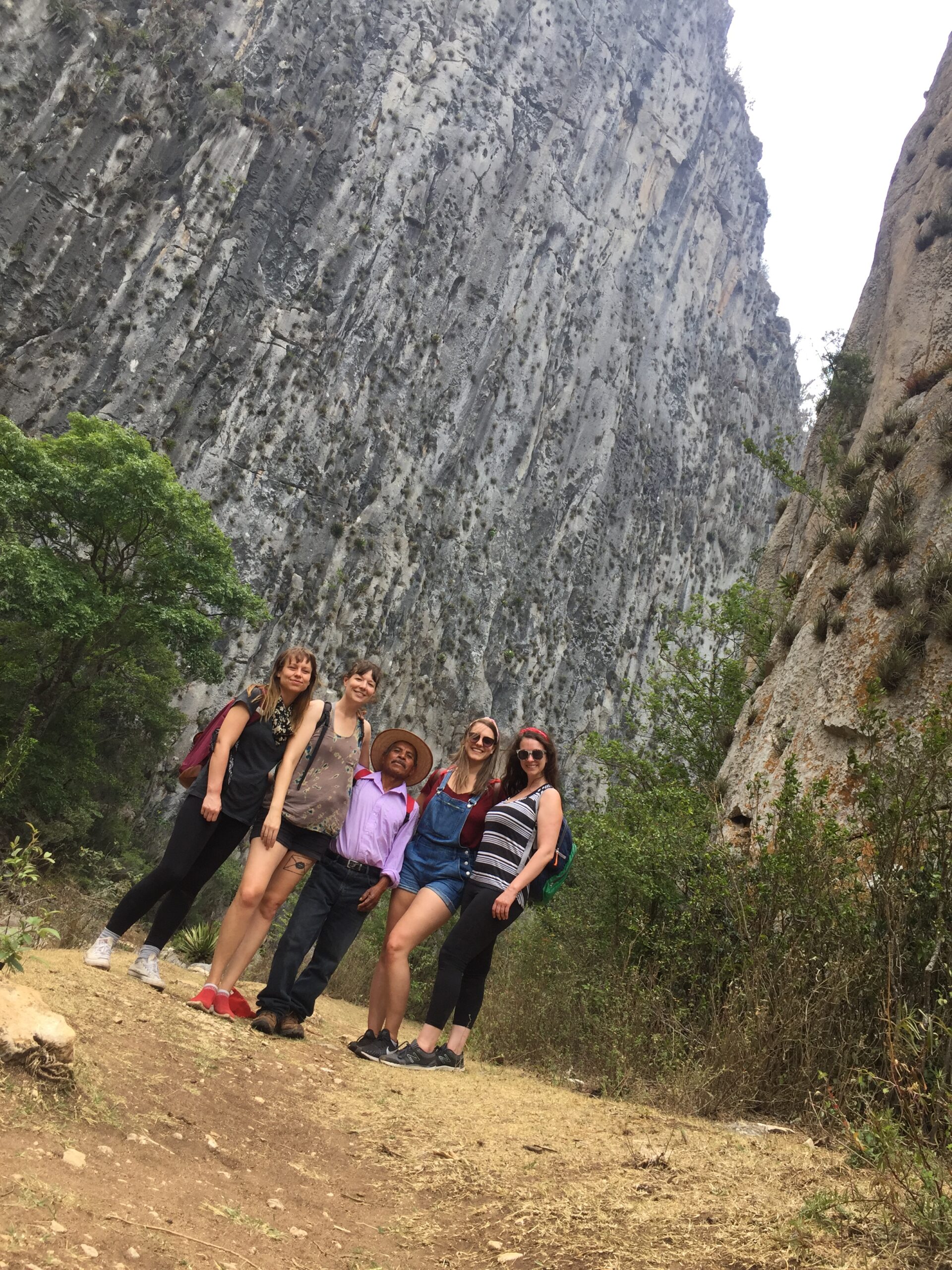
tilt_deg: +17.1
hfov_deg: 48.2
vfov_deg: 61.7
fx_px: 1063
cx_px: 476
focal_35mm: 29
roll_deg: -21.9
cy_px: 635
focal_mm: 4.15
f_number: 2.2
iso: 32
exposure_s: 1/416
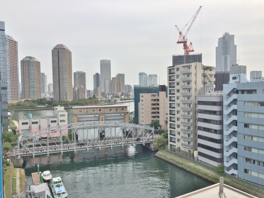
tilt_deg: -2.2
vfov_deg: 48.2
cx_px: 132
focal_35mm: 29
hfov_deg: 61.7
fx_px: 221
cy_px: 99
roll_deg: +3.6
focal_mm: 4.15
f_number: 2.2
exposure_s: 1/1282
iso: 32
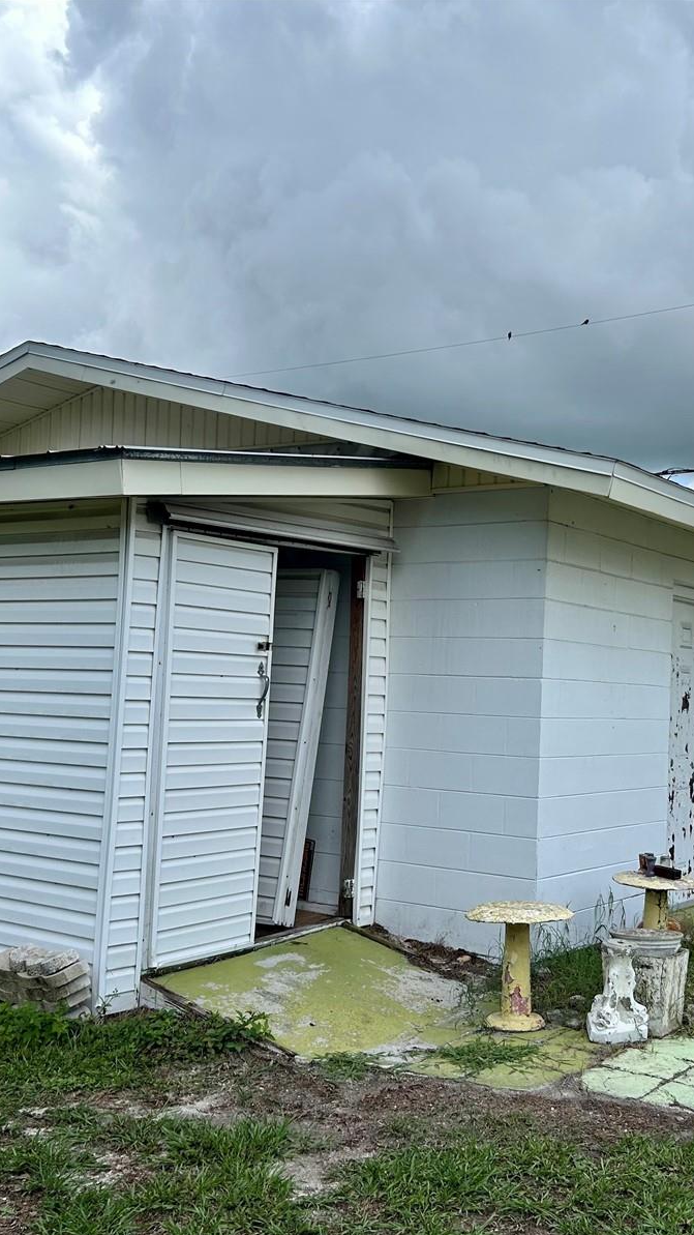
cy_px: 619
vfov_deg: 52.8
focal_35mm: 38
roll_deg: -1.4
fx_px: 1243
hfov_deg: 30.9
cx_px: 477
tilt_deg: +3.2
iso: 50
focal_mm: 5.7
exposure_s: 1/4630
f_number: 1.5
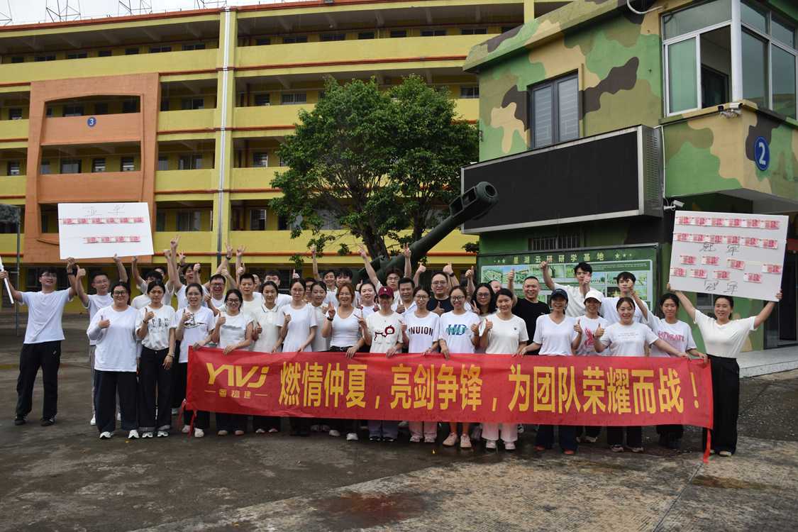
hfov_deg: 67.4
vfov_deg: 47.9
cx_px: 399
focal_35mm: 27
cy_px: 266
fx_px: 598
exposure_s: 1/125
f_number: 5.6
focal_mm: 18
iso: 400
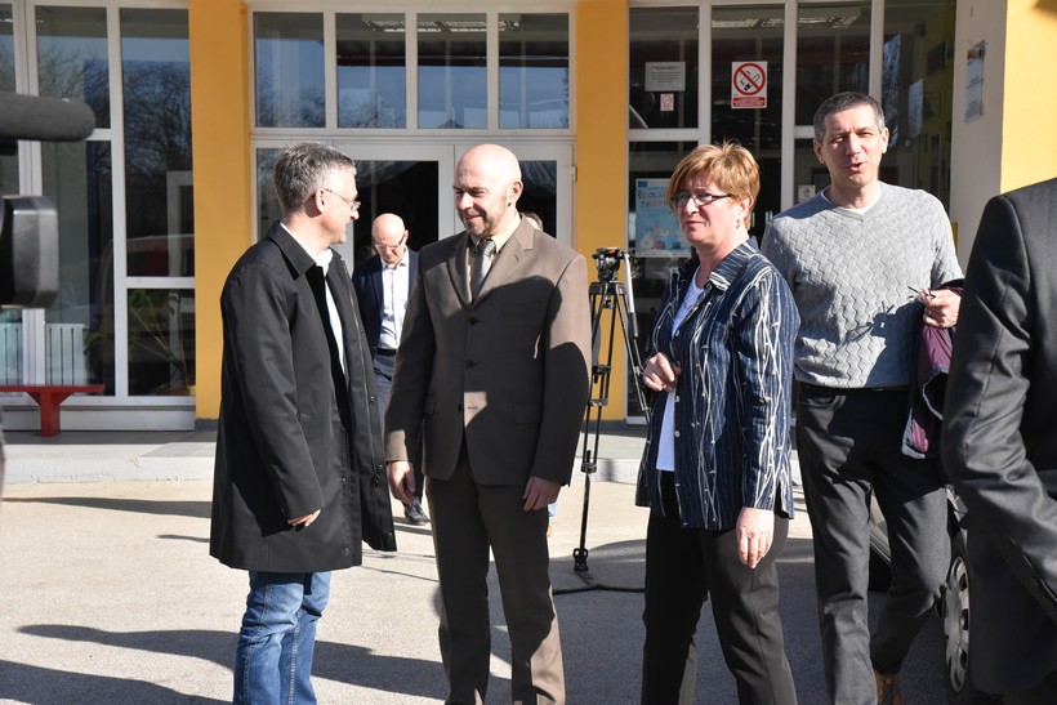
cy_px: 352
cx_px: 528
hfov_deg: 28.8
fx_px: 2056
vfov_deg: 19.5
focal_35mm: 70
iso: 3200
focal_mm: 70
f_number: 11
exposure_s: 1/2000
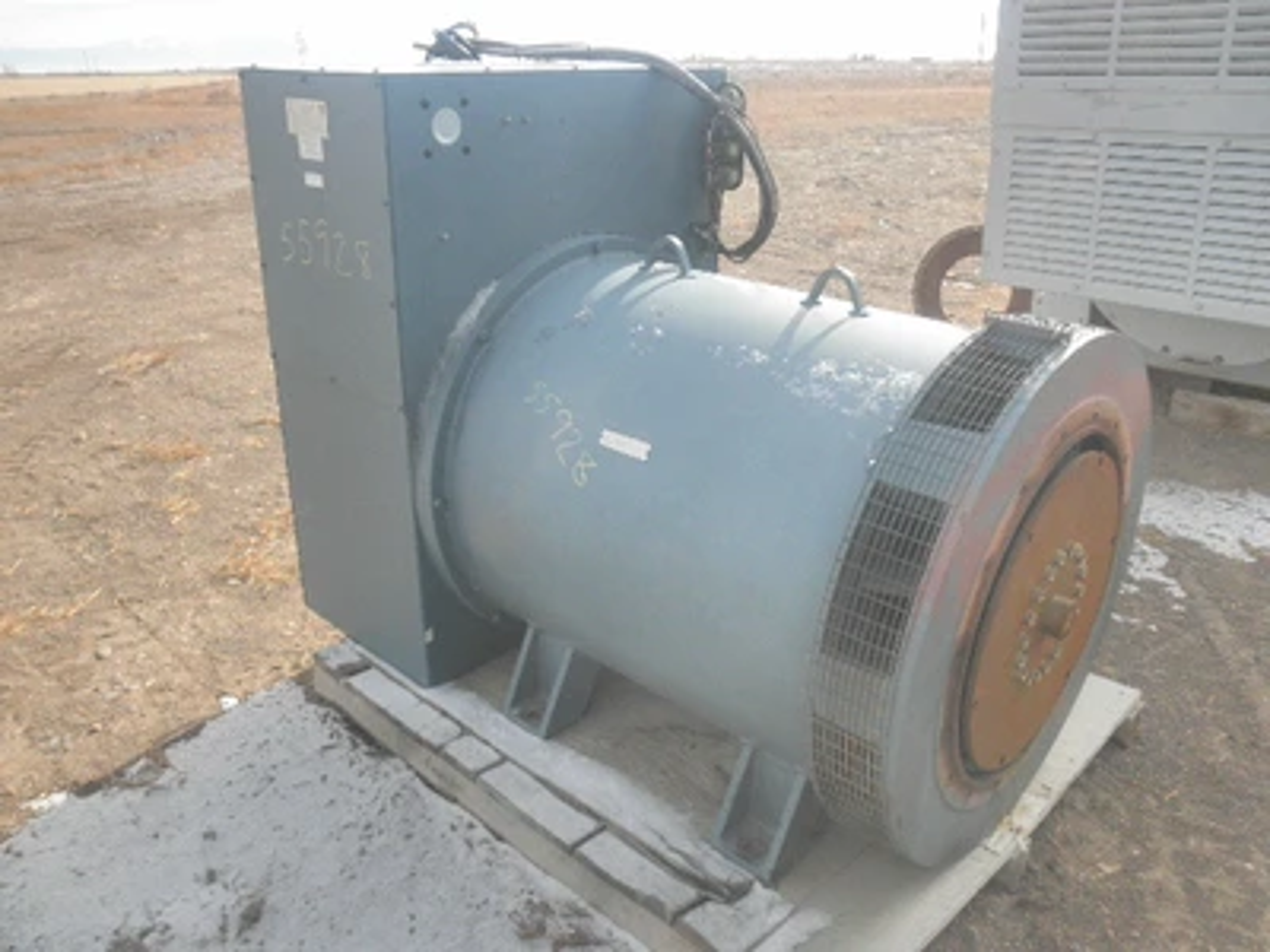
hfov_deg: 63.4
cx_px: 635
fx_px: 1027
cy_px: 476
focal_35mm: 28
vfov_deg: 49.7
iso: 64
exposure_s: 1/60
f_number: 8.5
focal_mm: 5
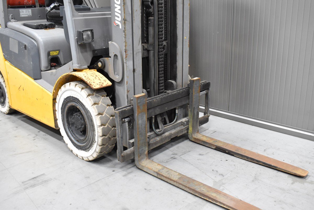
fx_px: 314
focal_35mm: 36
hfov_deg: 53.1
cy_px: 105
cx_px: 157
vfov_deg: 36.9
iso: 1600
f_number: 5
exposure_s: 1/30
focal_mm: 24
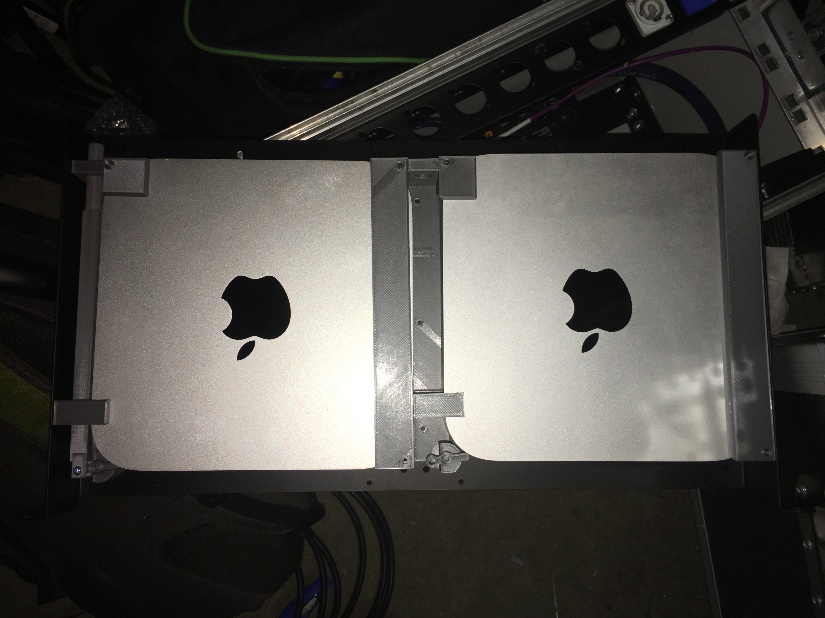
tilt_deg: -84.0
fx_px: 691
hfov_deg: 61.7
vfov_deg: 48.2
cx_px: 412
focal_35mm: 29
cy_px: 309
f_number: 2.2
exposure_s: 1/75
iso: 25
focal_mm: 4.15
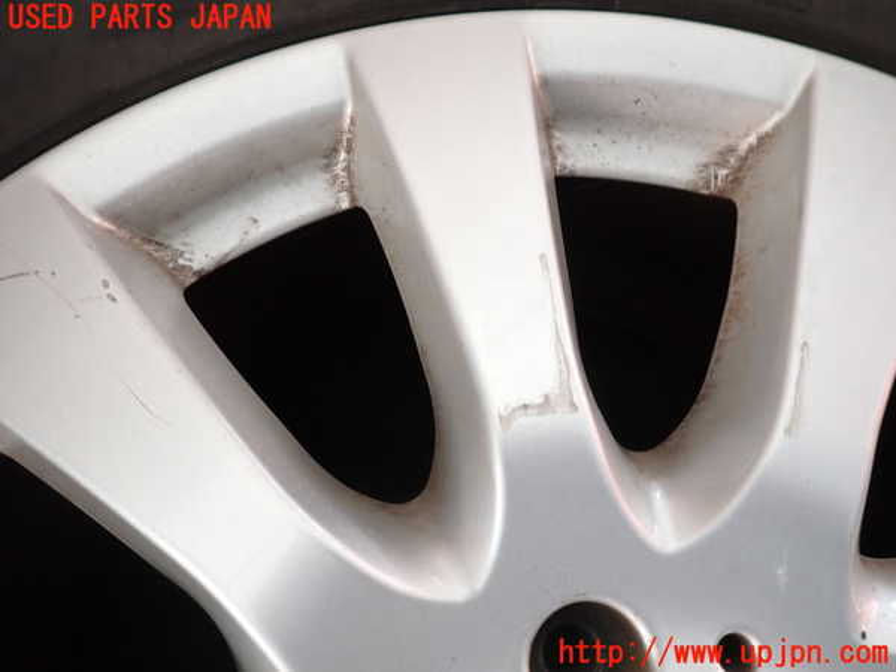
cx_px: 448
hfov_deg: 69.4
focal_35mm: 25
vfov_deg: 54.9
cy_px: 336
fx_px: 647
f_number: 2
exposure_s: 1/60
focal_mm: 4.5
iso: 100
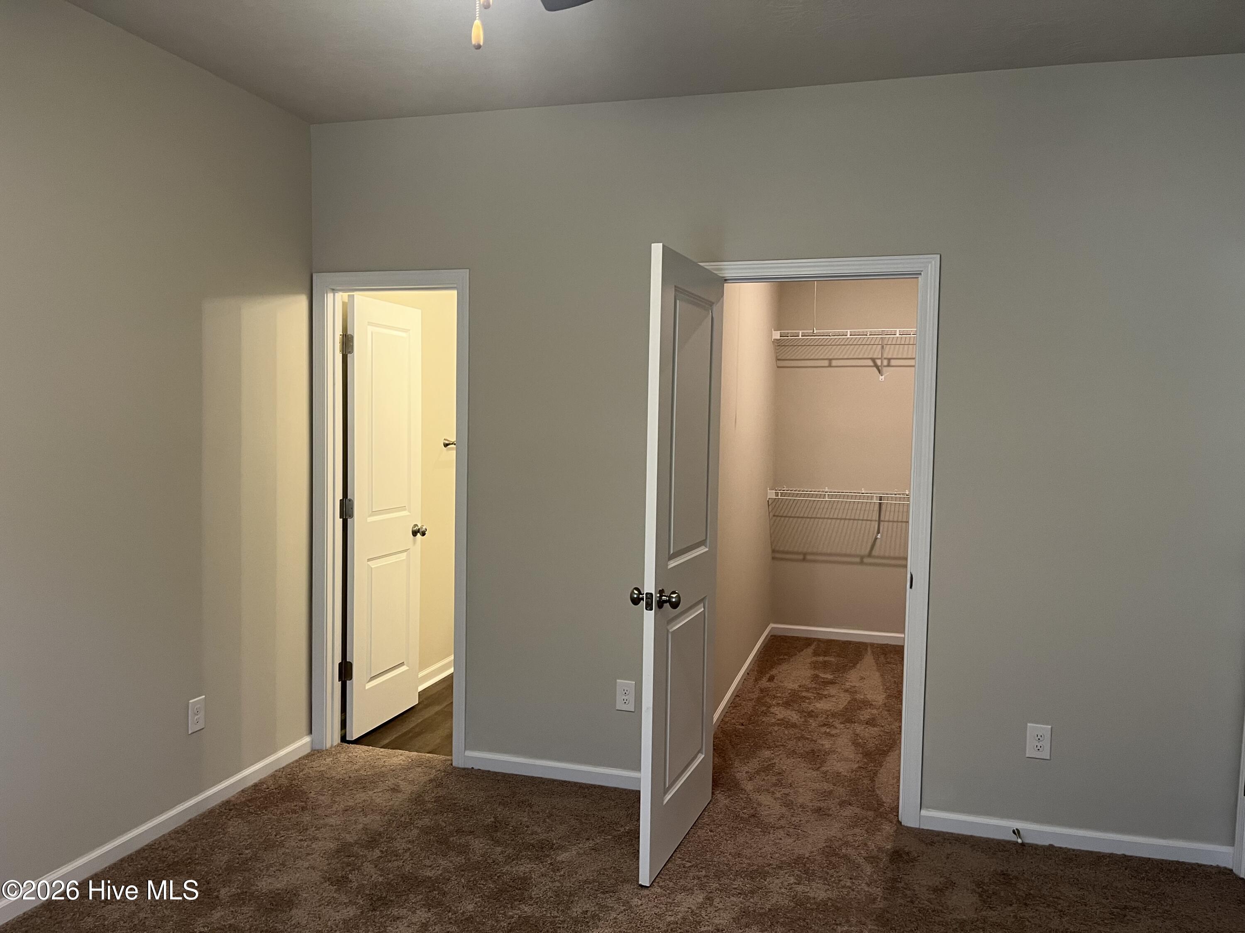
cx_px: 622
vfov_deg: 53.1
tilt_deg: -3.7
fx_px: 935
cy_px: 466
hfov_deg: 67.3
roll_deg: -1.9
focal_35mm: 26
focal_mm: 5.1
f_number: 1.6
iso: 125
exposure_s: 1/60
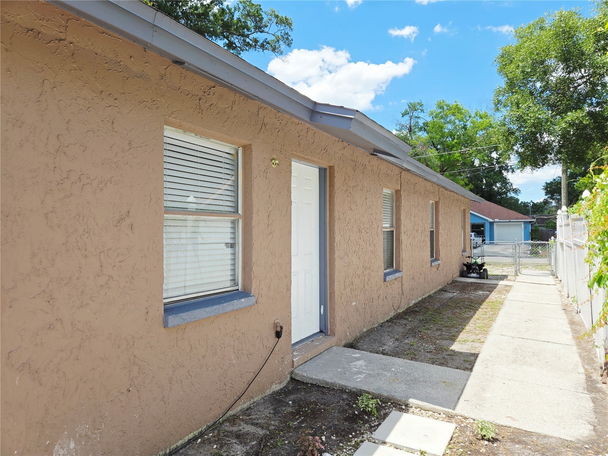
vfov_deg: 58.9
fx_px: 404
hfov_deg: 73.9
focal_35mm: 23
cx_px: 304
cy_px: 228
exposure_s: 1/1505
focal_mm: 5.4
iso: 25
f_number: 1.8
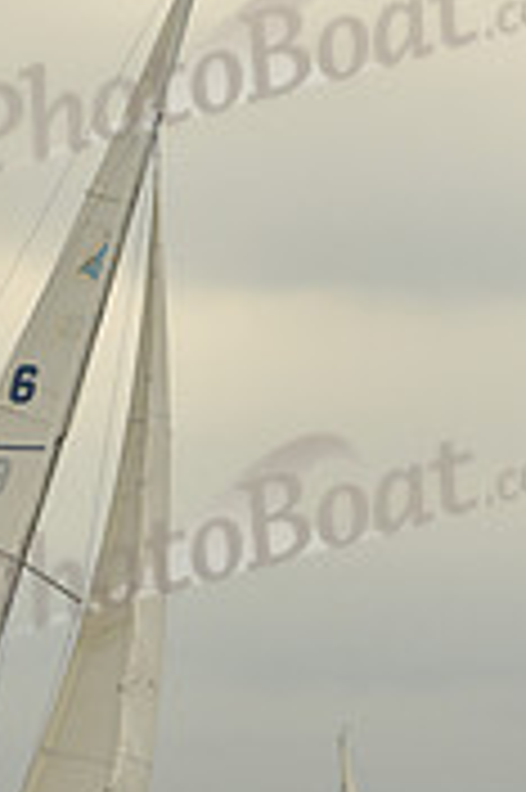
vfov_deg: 5.1
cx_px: -272
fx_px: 8827
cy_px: 360
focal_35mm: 402
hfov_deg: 3.4
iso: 320
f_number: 7.1
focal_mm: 122
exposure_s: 1/1600
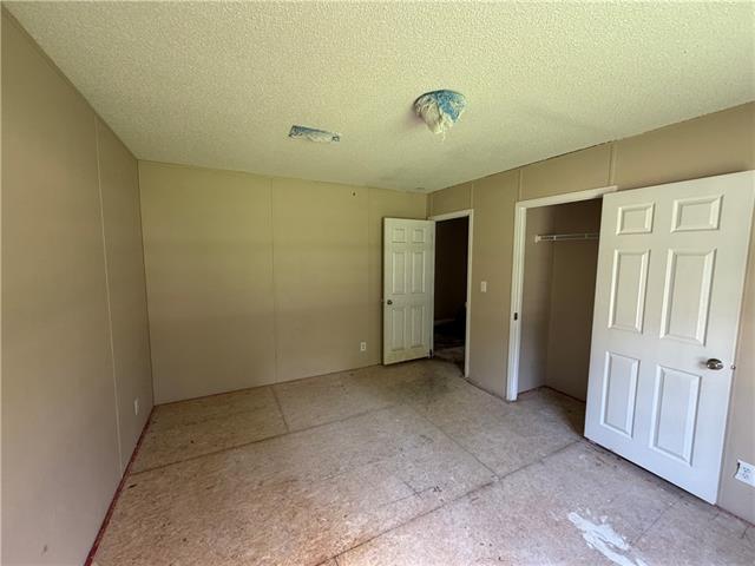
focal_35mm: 14
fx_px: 305
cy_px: 283
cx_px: 378
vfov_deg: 85.7
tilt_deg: -3.2
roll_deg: +0.4
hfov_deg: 102.1
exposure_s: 1/121
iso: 250
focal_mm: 2.22
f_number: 2.2
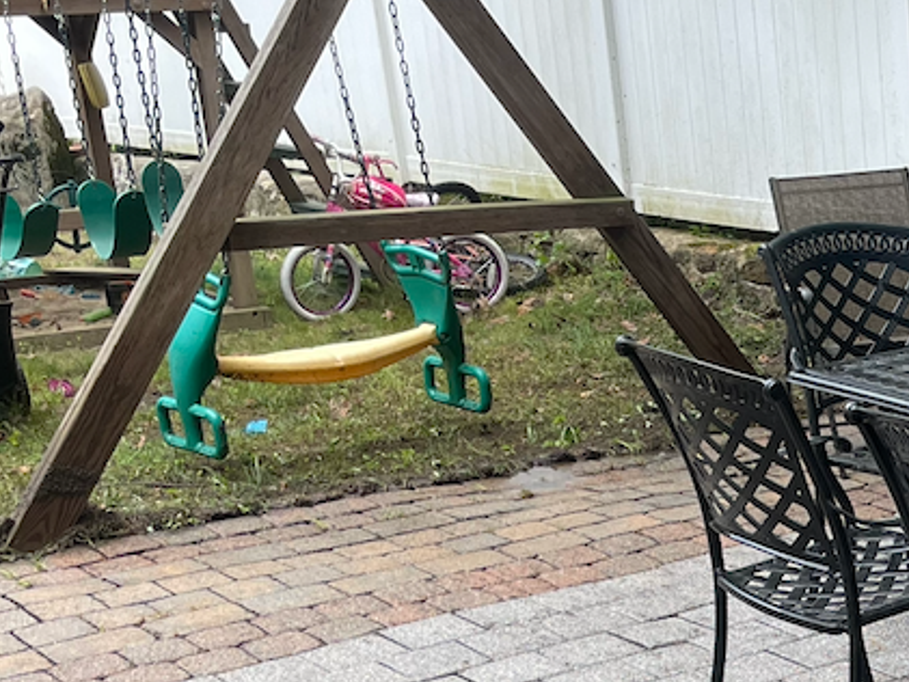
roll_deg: -1.3
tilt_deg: -25.2
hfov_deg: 22.3
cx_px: 1155
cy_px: 827
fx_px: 2075
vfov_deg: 17.7
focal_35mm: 79
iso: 32
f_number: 1.6
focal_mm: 4.2
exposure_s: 1/303
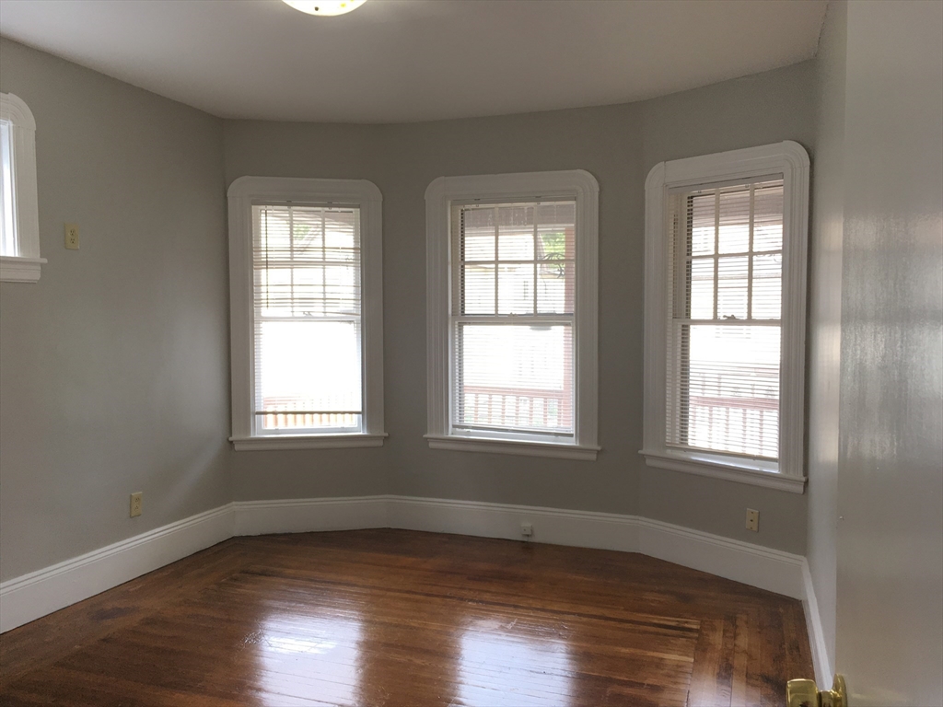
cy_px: 354
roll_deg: -0.1
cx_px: 472
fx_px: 790
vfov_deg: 48.2
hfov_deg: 61.7
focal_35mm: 29
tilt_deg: -3.6
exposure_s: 1/60
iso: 32
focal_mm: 4.15
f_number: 2.2
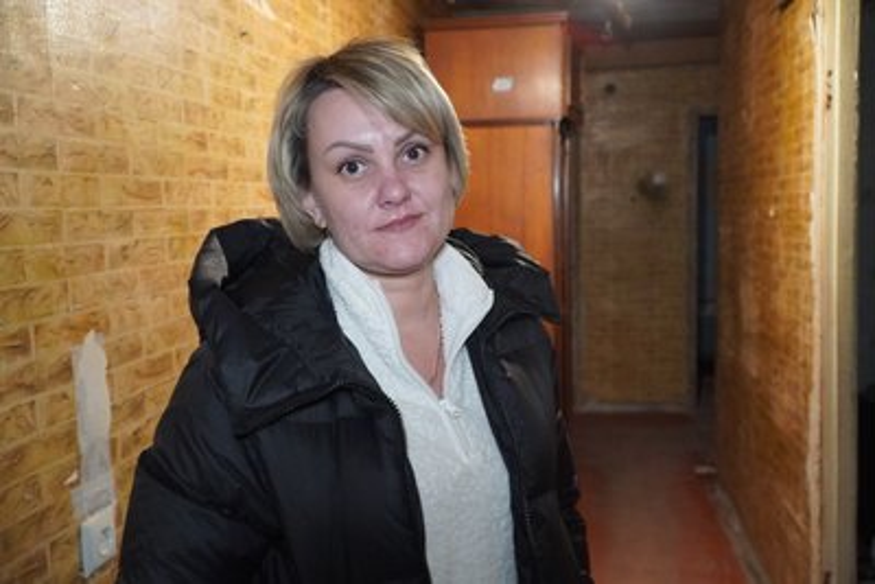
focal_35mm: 33
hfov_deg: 57.2
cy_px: 292
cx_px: 438
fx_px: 802
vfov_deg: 40.0
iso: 6400
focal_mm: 22
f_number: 4
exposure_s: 1/160
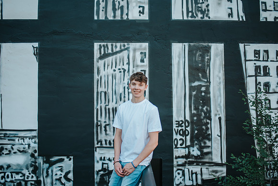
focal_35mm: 36
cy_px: 93
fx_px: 281
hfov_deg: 52.6
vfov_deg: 36.5
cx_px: 139
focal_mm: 35
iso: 320
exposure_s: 1/1250
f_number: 1.8
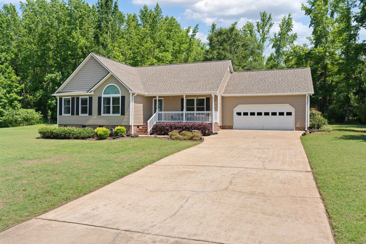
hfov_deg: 70.9
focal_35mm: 25
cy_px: 122
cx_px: 183
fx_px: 257
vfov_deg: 50.8
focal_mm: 25.3
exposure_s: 1/50
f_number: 9
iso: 100
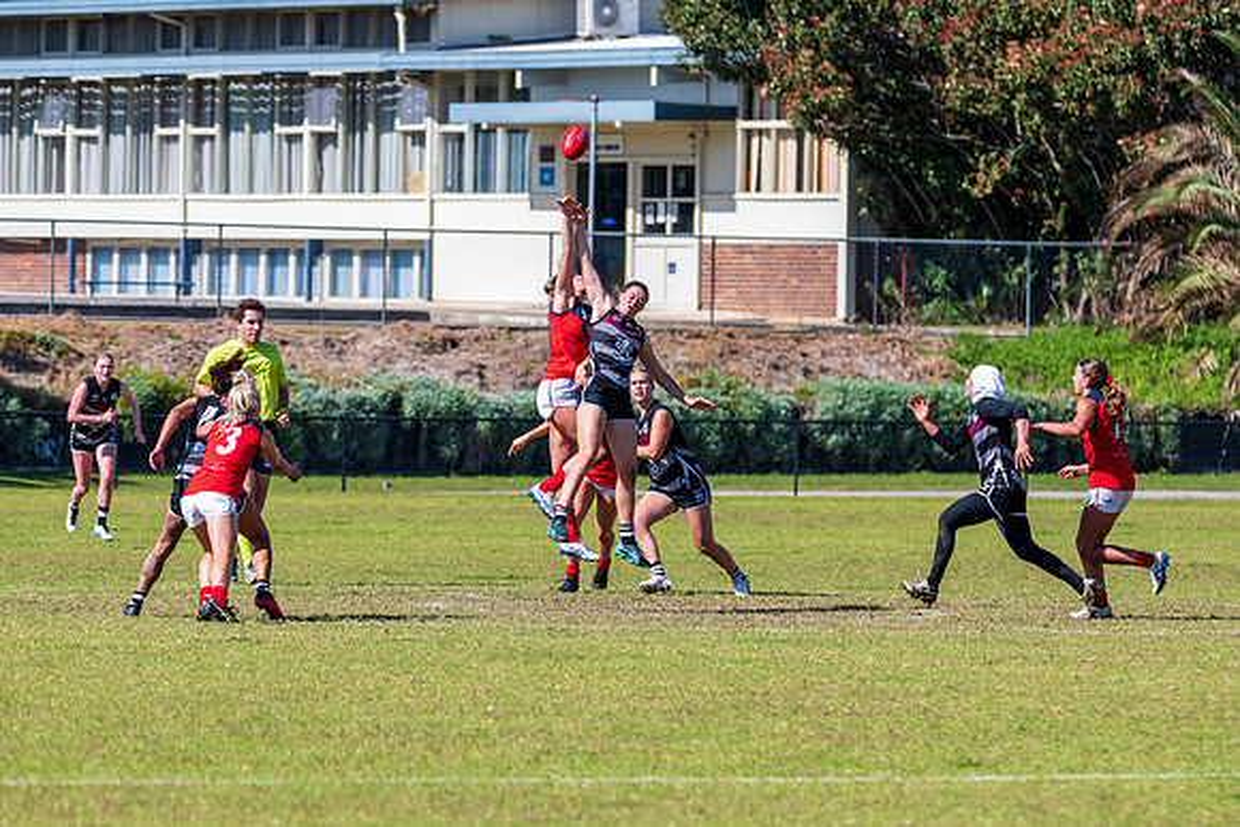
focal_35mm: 328
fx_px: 11293
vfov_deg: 4.2
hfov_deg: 6.3
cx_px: 626
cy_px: 421
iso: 800
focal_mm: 280
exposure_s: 1/2000
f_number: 8
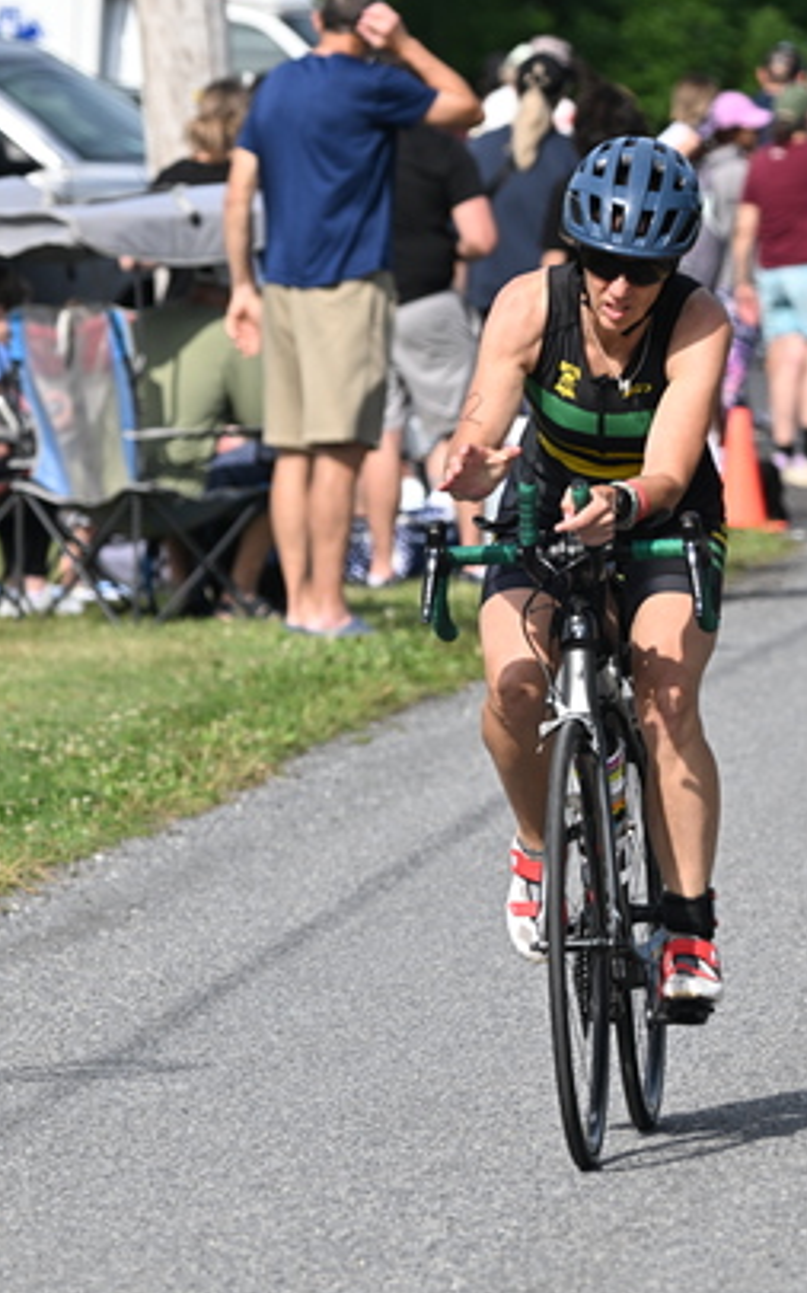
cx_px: 541
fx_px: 18516
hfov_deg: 2.5
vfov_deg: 4.0
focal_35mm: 526
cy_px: 552
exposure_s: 1/640
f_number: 10
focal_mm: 380
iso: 500
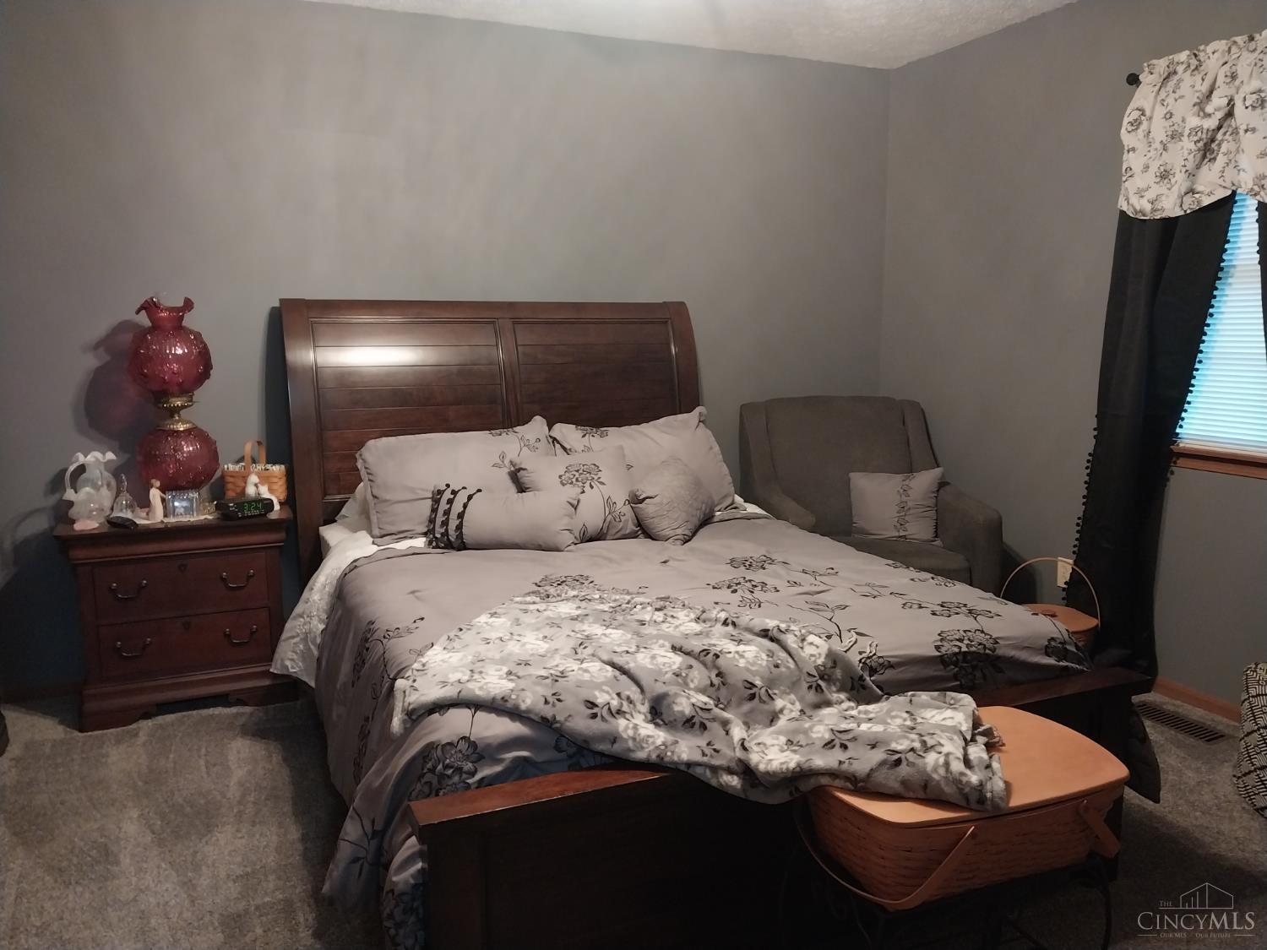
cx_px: 634
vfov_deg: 53.1
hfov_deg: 67.3
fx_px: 952
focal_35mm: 26
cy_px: 475
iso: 320
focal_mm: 4
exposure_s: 1/24
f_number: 1.8
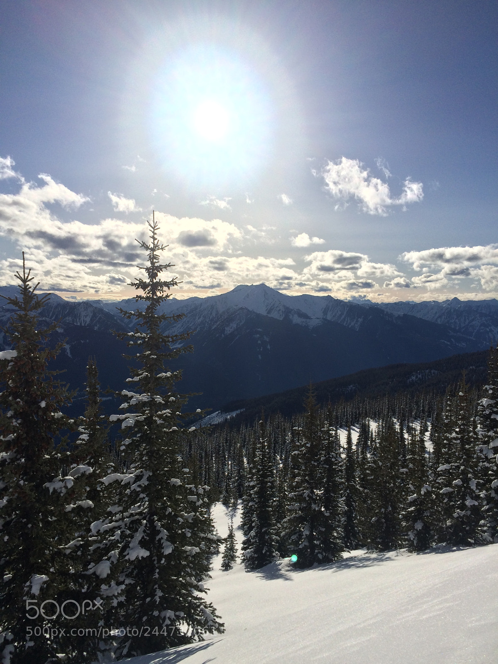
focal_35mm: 29
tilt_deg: -2.1
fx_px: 556
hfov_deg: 48.2
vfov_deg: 61.7
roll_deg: +0.6
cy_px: 332
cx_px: 249
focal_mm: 4.15
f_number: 2.2
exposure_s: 1/10309
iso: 40
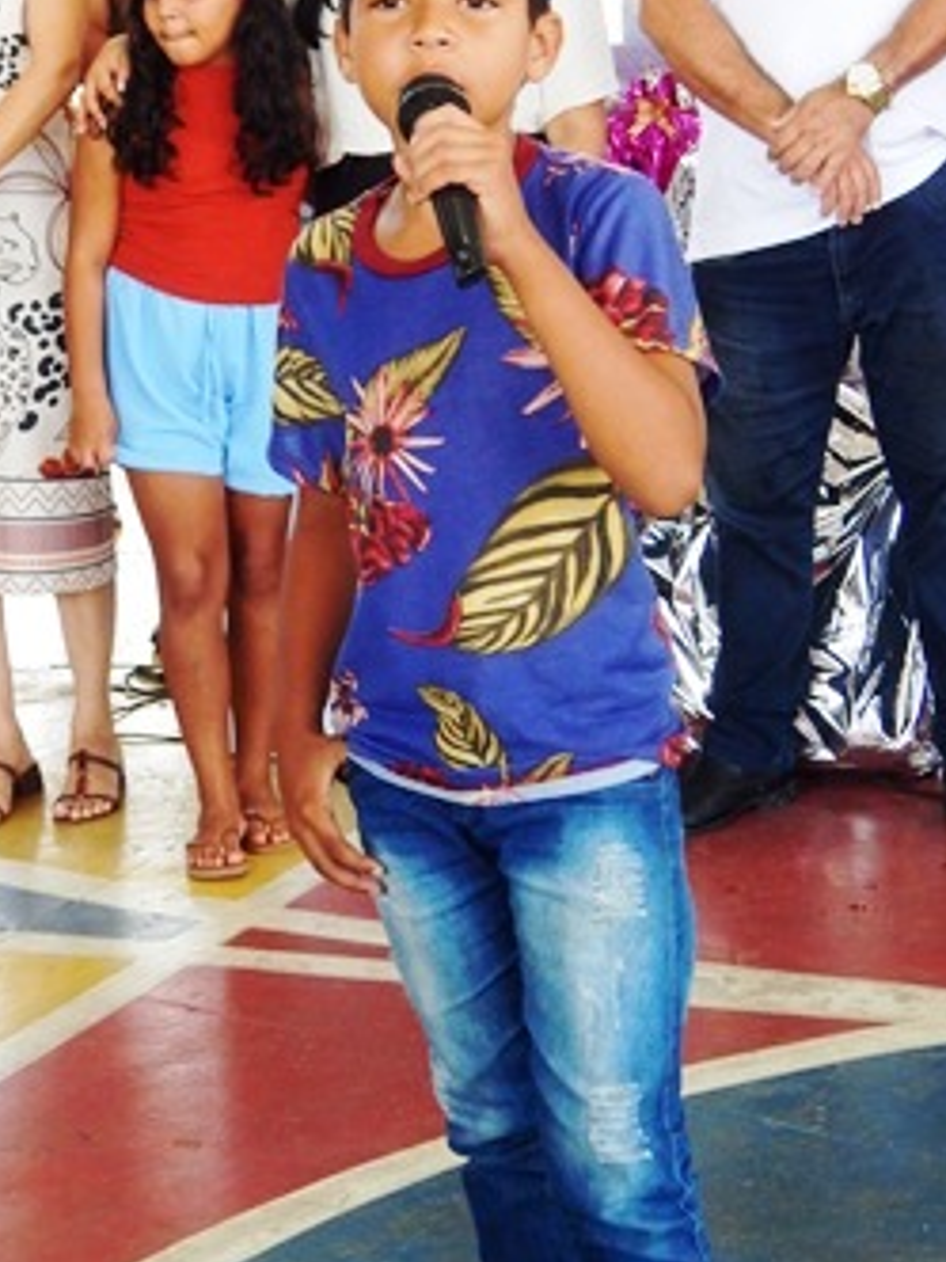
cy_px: 641
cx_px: 558
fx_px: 3571
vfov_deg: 20.0
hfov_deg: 15.1
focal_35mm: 98
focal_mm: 10.9
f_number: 4
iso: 400
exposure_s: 1/160
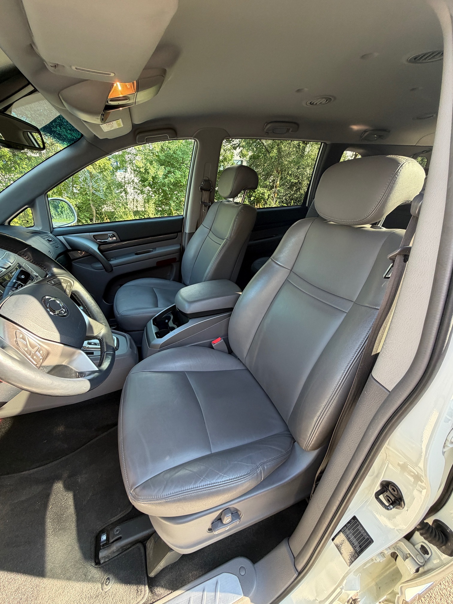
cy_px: 302
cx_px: 226
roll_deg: -0.2
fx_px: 244
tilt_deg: -24.6
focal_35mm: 14
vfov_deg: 102.1
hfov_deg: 85.7
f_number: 2.2
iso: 125
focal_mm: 2.22
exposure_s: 1/121
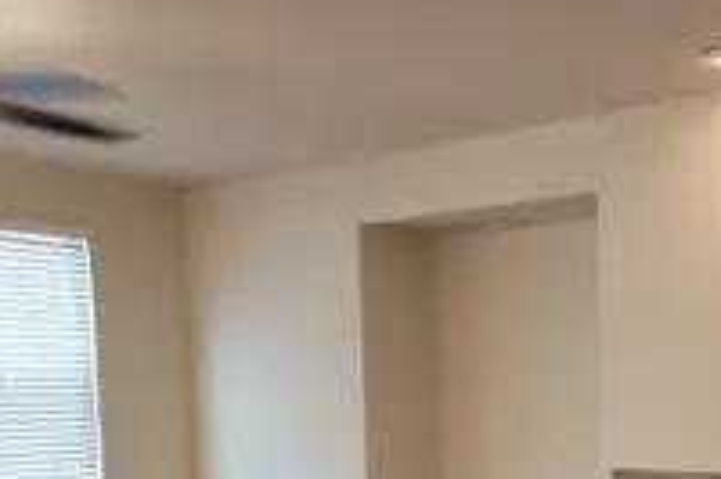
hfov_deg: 37.9
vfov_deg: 25.6
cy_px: 483
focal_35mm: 50
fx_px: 1001
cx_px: 595
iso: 125
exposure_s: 1/40
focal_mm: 6.7
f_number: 1.8
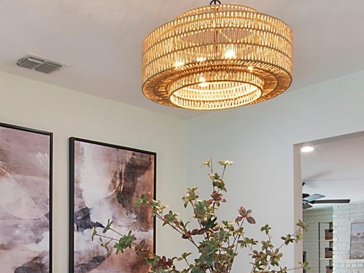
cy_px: 268
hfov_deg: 37.6
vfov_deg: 27.5
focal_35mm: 50
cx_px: 108
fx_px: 526
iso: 100
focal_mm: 10
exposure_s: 1/4
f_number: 8
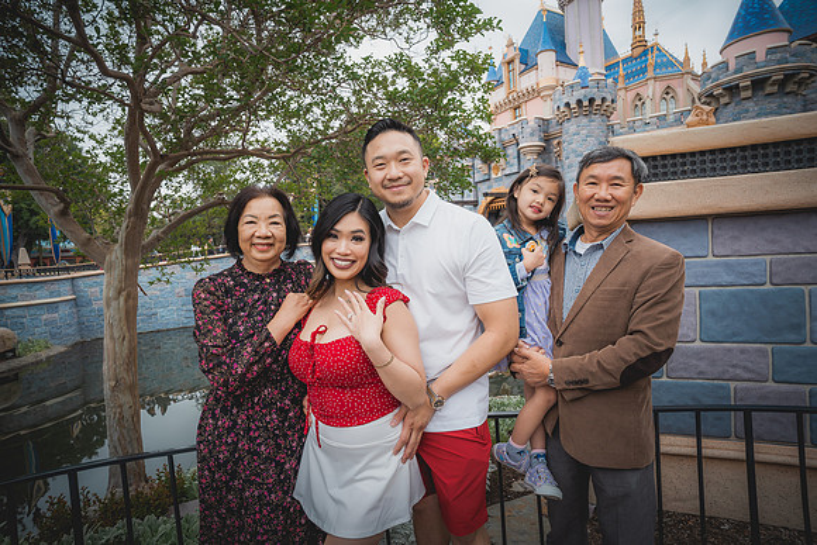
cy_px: 272
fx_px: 409
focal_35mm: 18
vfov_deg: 67.4
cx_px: 408
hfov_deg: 90.0
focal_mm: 18
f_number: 4.5
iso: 250
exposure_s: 1/160
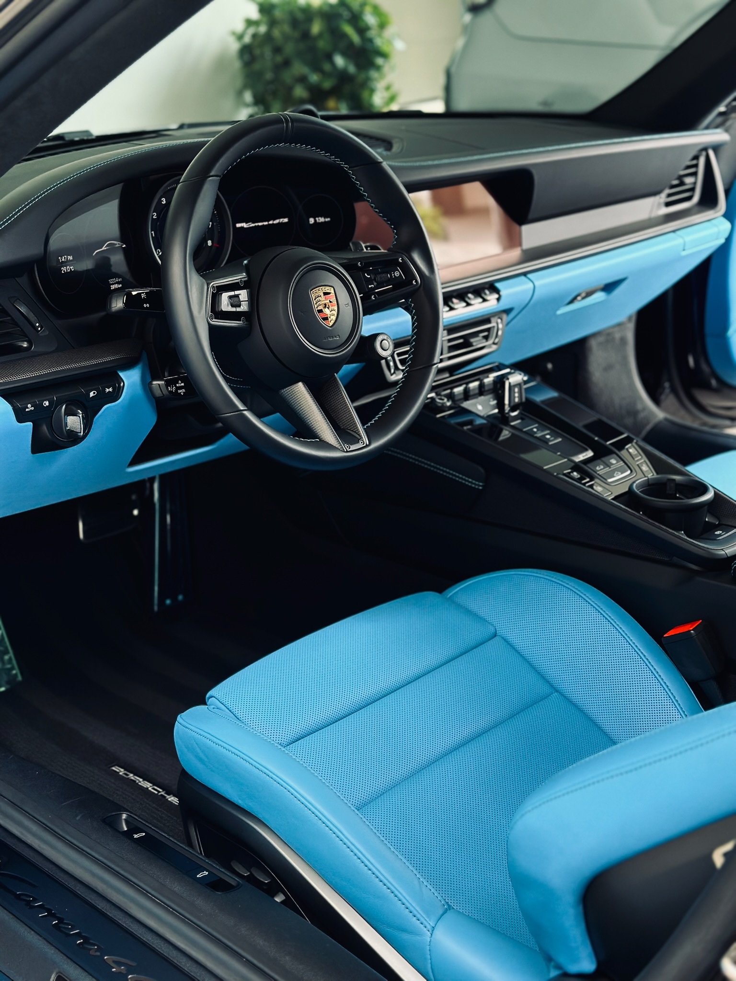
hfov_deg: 30.3
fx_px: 1361
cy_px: 490
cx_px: 368
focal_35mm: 48
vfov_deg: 39.7
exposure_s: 1/63
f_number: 1.78
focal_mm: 6.86
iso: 125
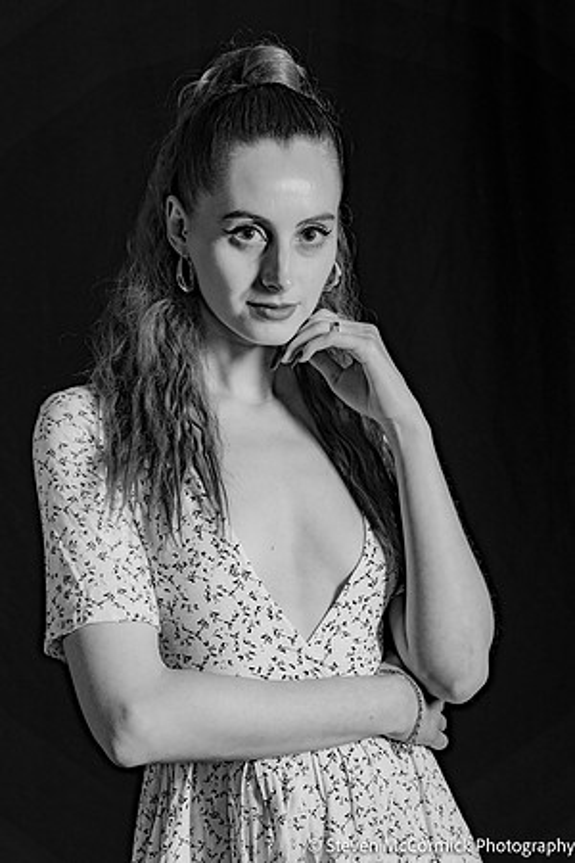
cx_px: 288
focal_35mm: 85
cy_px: 432
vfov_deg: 23.9
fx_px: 2036
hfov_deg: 16.1
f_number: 7.1
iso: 100
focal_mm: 85
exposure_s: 1/125
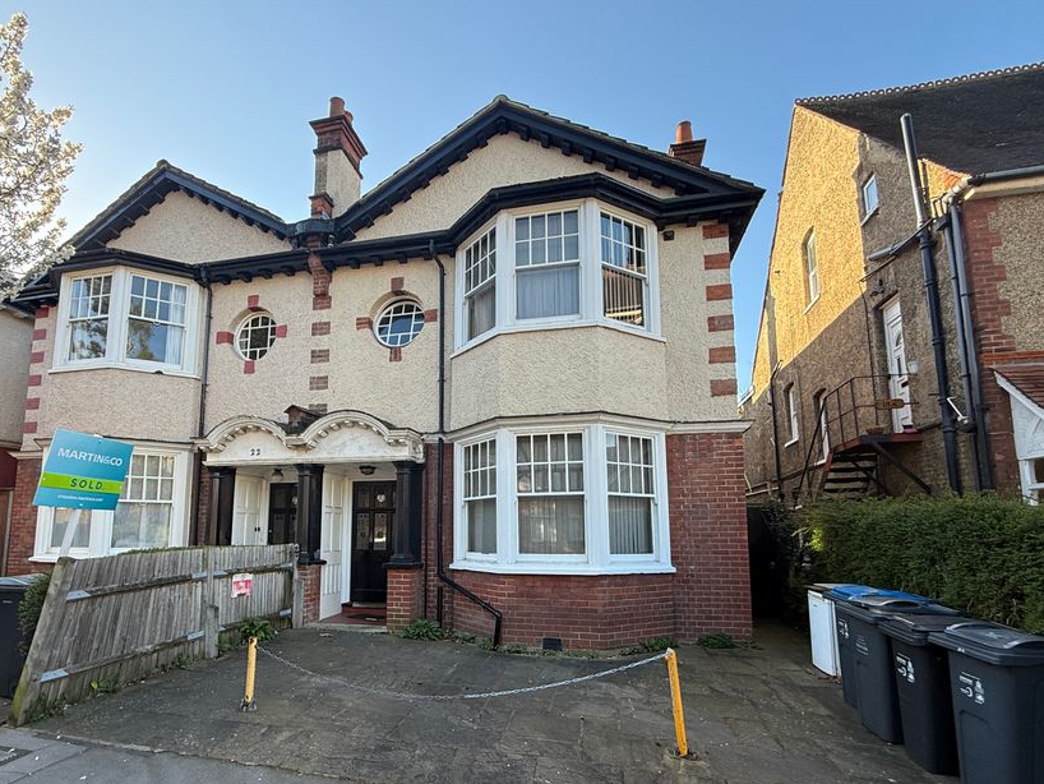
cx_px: 458
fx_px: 573
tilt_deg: +7.4
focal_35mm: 19
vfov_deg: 68.1
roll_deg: +0.0
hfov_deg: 84.3
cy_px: 464
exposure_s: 1/276
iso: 64
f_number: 2.2
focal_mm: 2.22
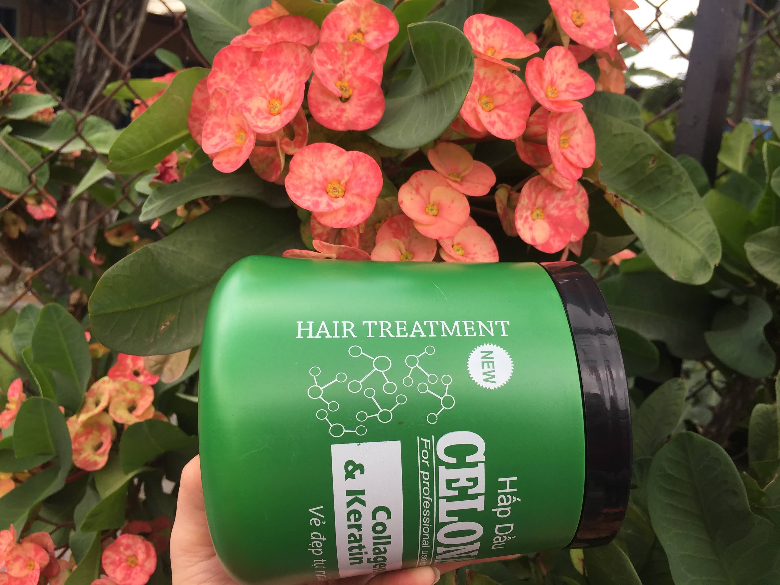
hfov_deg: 61.7
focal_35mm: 29
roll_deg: -7.2
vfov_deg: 48.2
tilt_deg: -8.6
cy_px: 292
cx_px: 390
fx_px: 653
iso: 32
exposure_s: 1/388
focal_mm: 4.15
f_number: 2.2
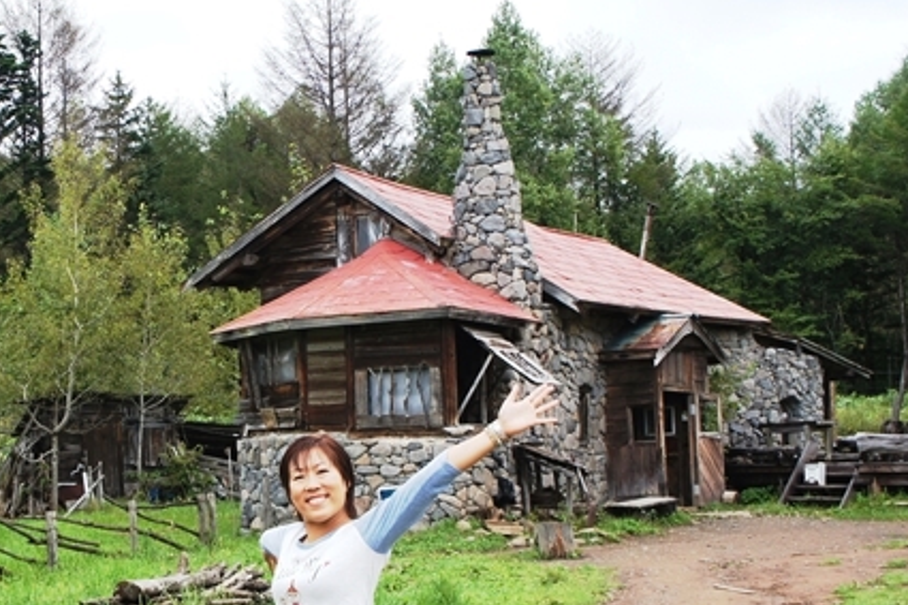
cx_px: 233
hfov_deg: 30.5
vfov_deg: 20.9
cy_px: 348
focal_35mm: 65
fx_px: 1637
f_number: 6.3
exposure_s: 1/320
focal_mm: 23
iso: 200
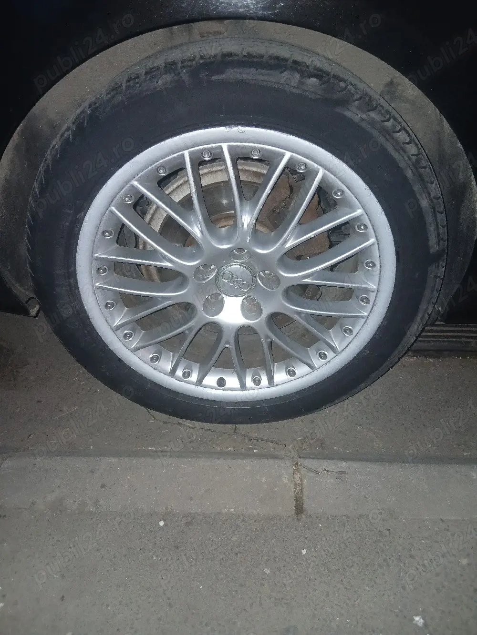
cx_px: 238
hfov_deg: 53.1
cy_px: 318
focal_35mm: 26
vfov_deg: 67.3
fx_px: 478
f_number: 1.8
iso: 320
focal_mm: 3.98
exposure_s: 1/25.1
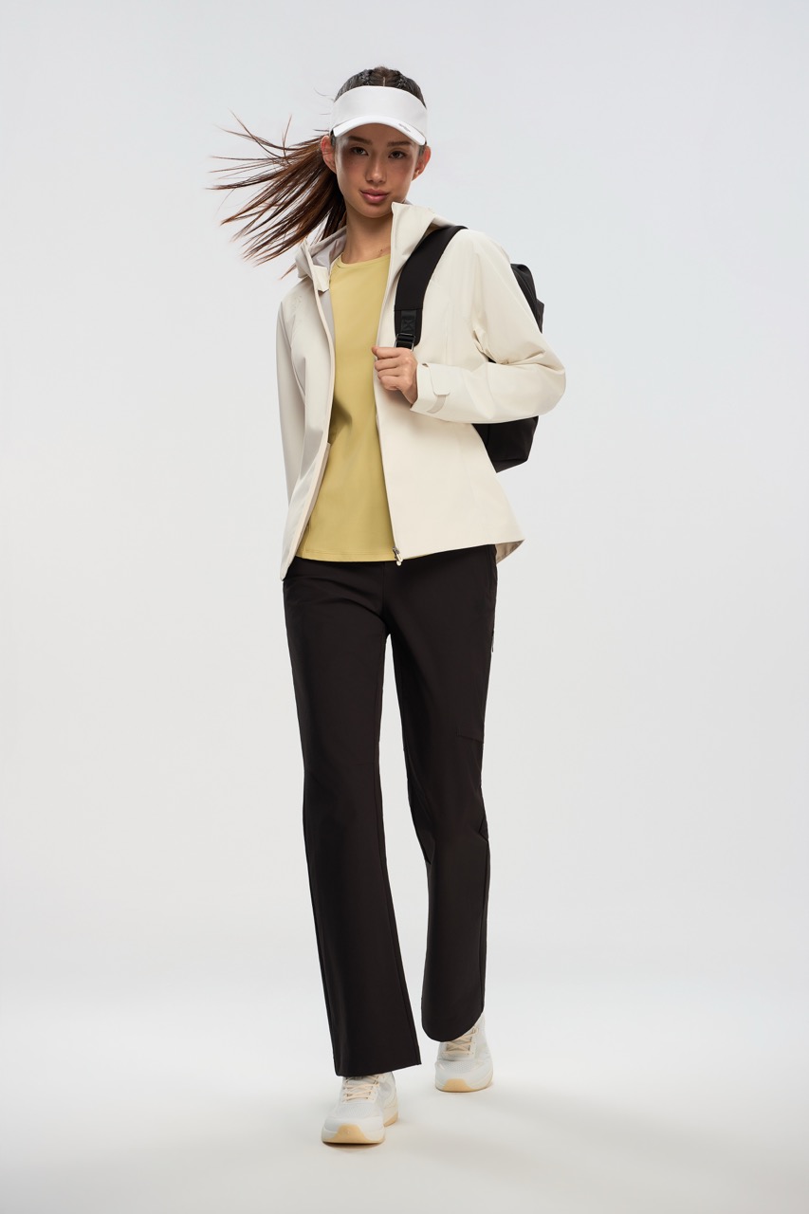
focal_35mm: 69
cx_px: 404
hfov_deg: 19.7
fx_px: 2326
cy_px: 607
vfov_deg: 29.2
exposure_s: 1/400
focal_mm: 69
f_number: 9
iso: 200
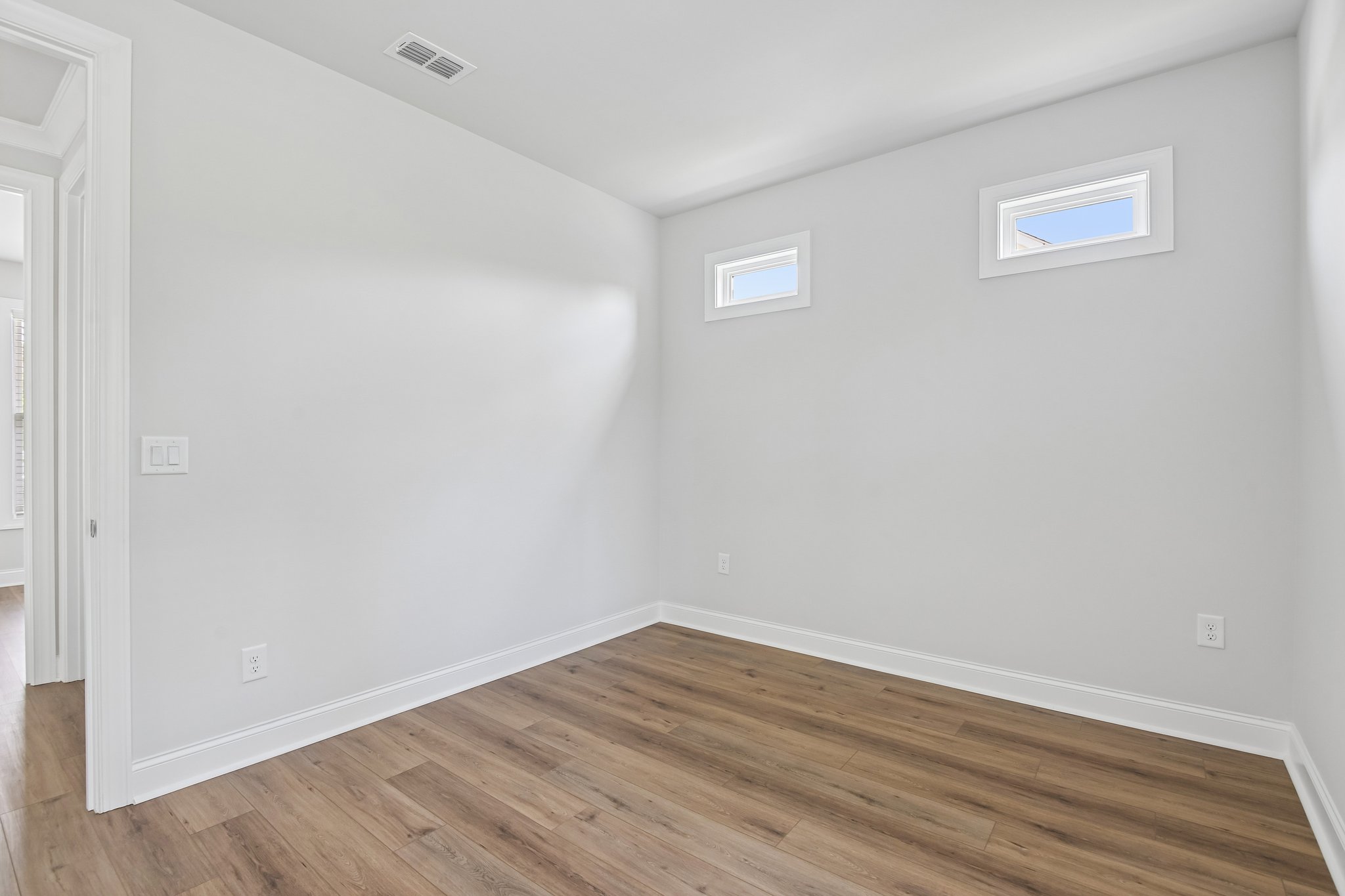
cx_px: 672
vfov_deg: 73.7
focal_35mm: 16
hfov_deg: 96.7
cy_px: 448
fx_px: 598
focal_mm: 16
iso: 320
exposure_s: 1/15
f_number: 8
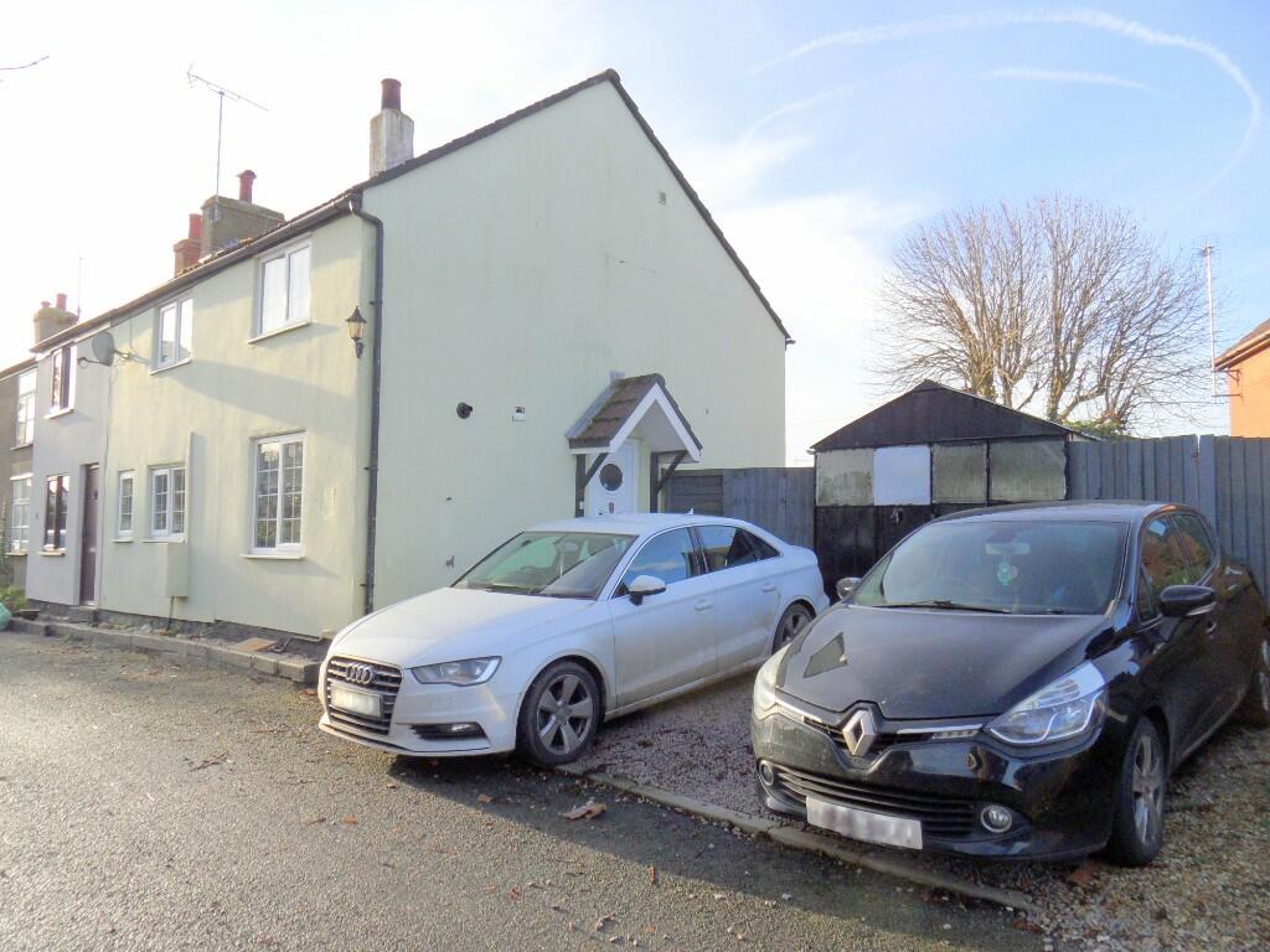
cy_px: 476
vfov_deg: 56.8
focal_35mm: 24
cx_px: 635
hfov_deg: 71.6
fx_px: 881
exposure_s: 1/500
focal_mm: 3.9
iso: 80
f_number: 3.2
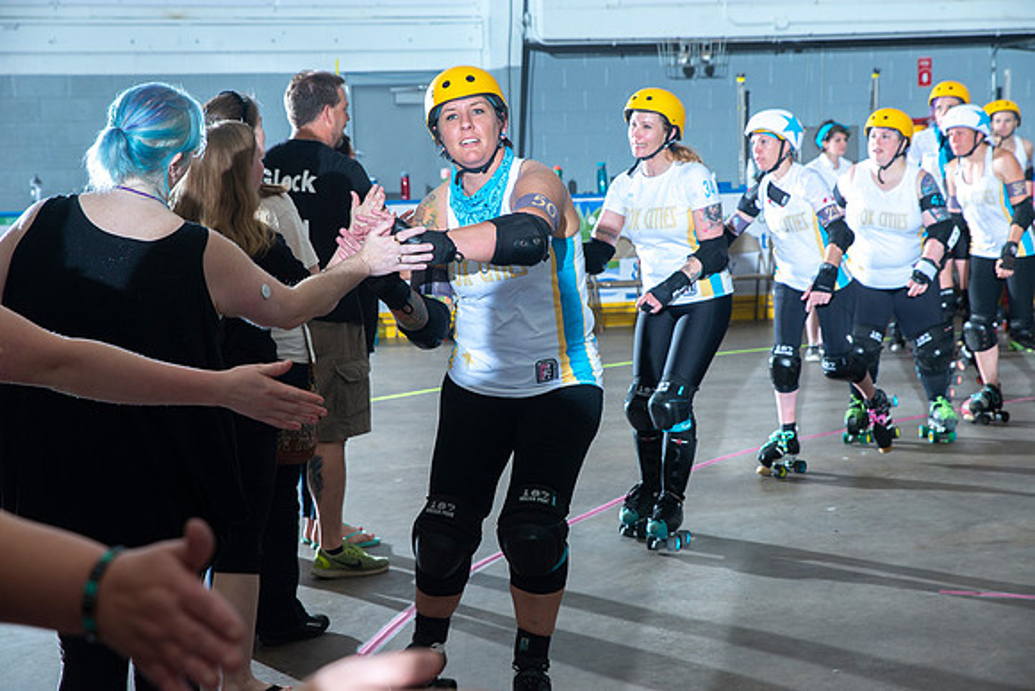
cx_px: 518
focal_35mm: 68
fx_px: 1955
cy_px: 346
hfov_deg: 29.6
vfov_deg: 20.0
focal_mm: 68
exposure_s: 1/160
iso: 800
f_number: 7.1
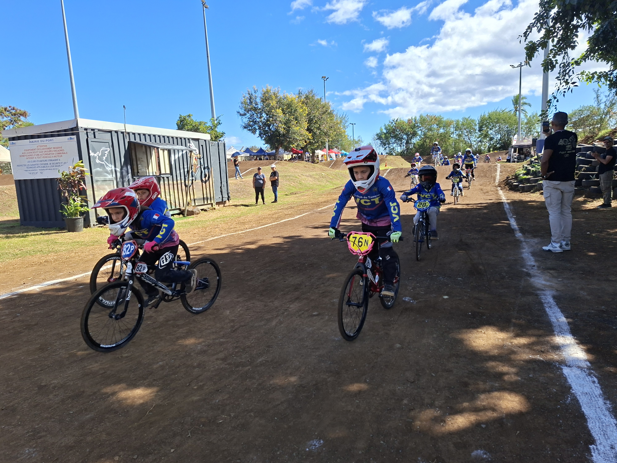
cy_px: 232
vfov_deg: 58.9
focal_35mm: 23
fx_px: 410
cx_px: 308
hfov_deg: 73.9
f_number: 1.8
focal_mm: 5.54
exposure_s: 1/1348
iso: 50
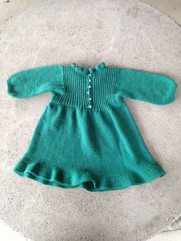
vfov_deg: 55.4
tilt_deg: -76.8
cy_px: 120
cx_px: 90
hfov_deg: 42.9
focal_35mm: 33
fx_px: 230
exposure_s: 1/20
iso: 160
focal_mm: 4.12
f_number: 2.4
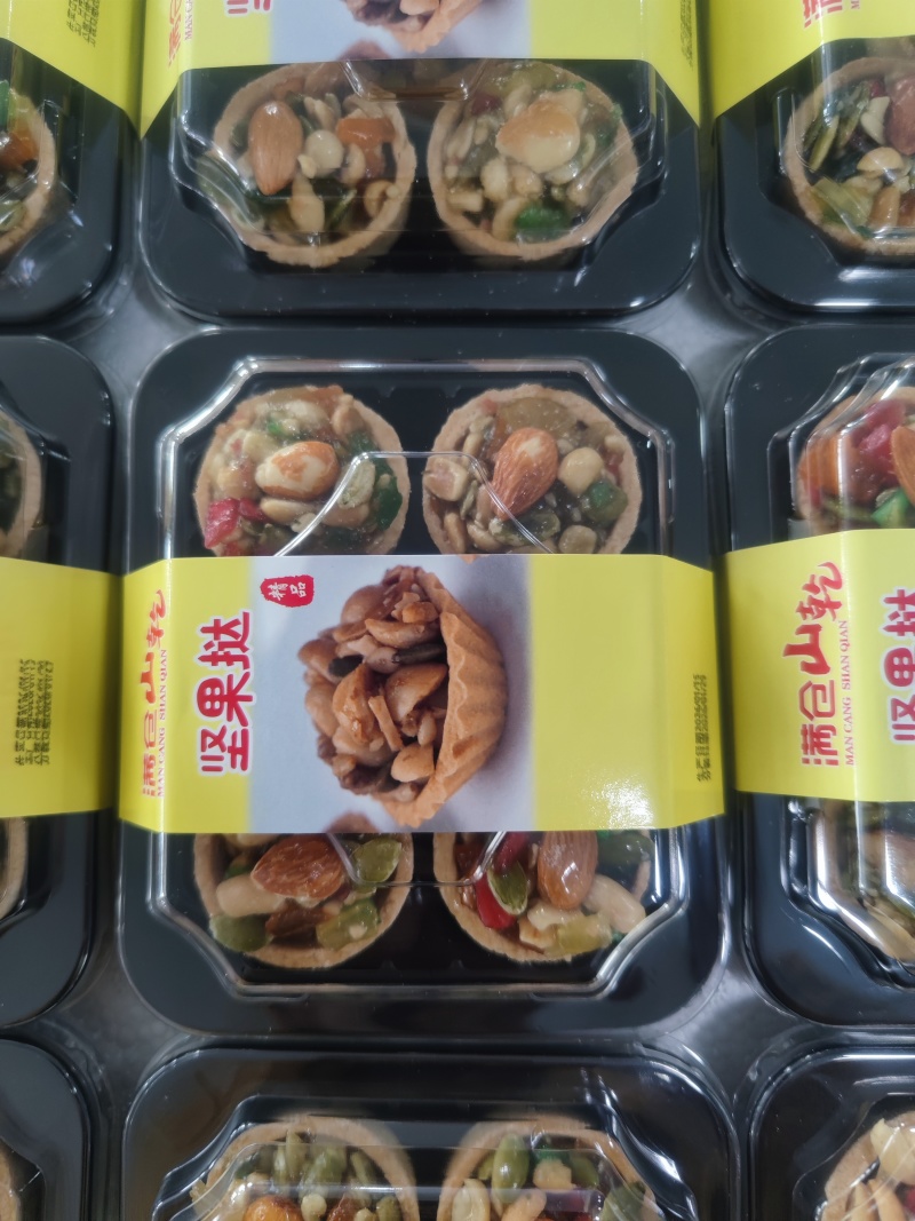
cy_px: 610
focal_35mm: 25
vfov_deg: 69.4
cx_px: 458
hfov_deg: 54.9
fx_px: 881
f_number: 1.85
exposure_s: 1/100
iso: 165
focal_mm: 6.78
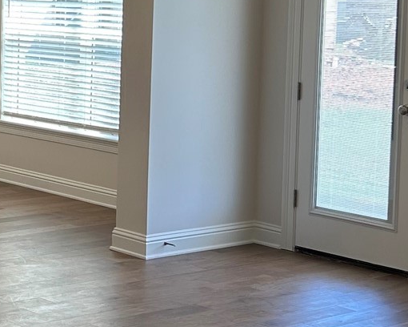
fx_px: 1232
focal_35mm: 102
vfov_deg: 15.0
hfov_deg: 18.3
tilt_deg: -2.6
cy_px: 66
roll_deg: -1.5
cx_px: -12
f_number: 1.5
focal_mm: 5.7
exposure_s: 1/145
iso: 40
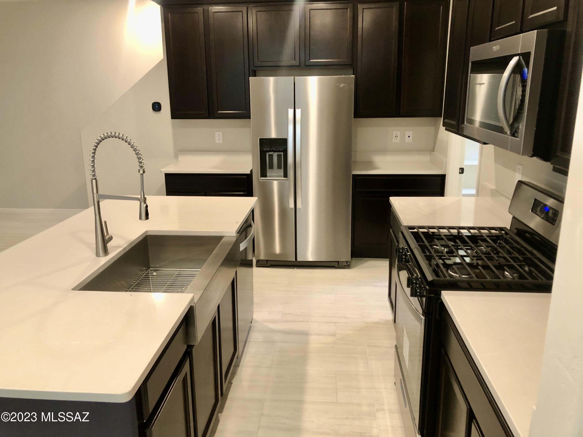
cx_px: 292
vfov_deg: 49.7
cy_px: 218
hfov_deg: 63.4
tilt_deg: -16.6
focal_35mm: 28
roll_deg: +1.0
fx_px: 472
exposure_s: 1/15
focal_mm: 3.99
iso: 64
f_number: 1.8
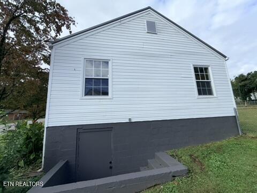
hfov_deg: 102.1
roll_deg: +2.3
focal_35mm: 14
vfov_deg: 85.7
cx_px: 128
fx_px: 104
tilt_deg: +11.0
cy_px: 96
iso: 16
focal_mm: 2.22
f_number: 2.2
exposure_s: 1/717
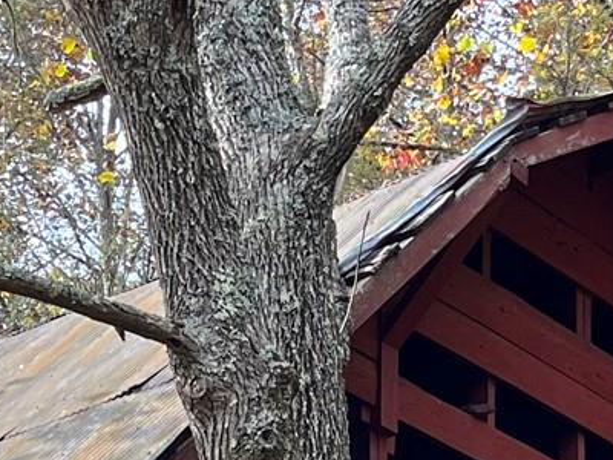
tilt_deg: +12.2
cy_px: 1175
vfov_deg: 9.6
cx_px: 38
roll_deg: -1.9
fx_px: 2355
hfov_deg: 14.6
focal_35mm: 133
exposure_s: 1/569
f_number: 1.6
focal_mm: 5.1
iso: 50
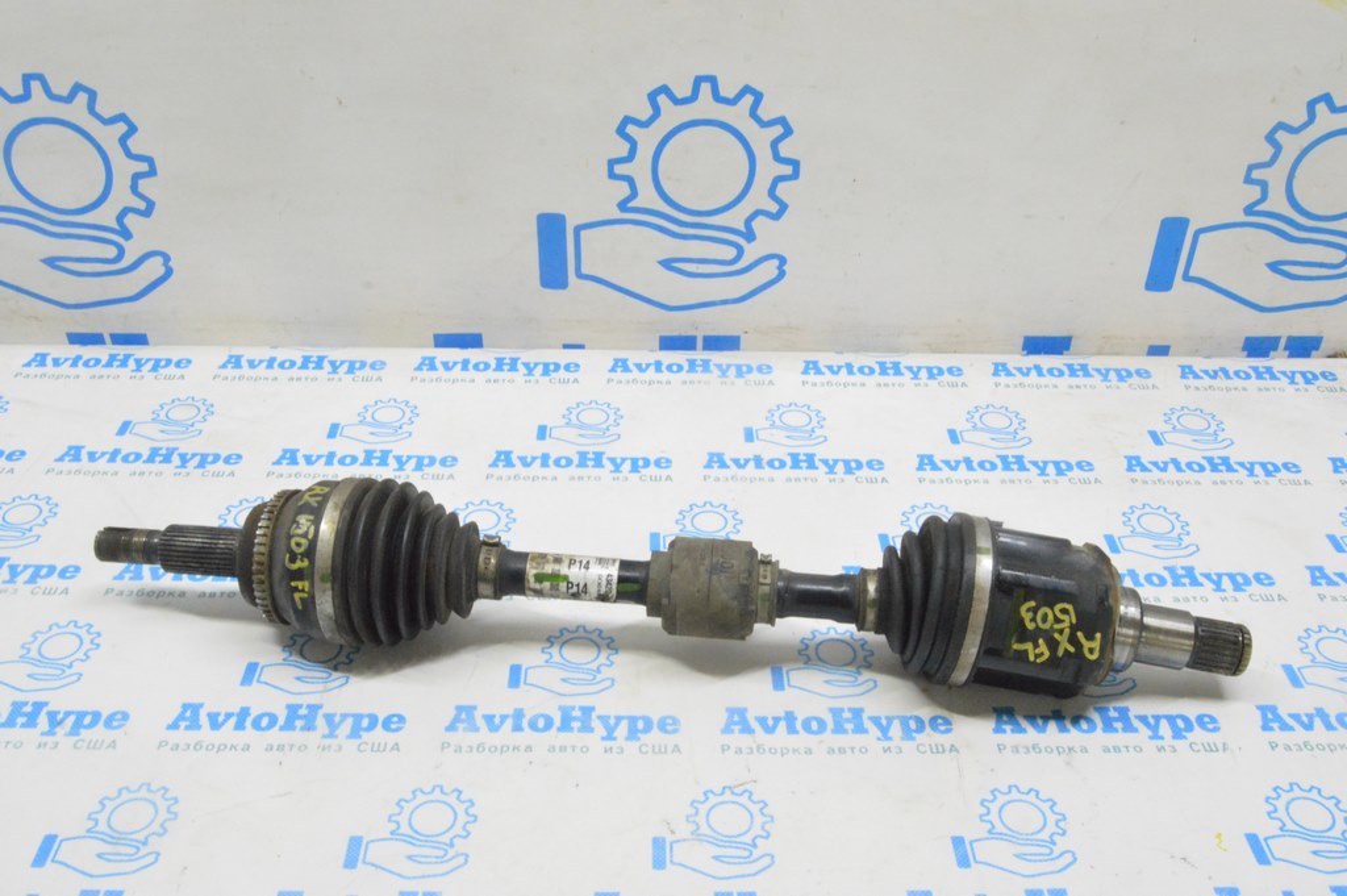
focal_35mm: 34
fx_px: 1290
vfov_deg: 38.3
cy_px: 448
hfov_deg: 55.1
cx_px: 674
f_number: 20
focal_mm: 23
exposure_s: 1/15
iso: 6400
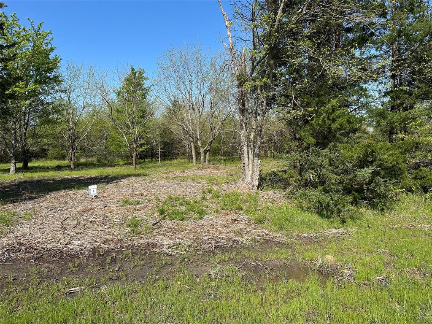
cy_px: 162
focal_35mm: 24
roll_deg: +2.0
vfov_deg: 56.8
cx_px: 216
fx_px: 300
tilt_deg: -1.9
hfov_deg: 71.6
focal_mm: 6.86
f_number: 1.78
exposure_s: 1/3356
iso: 80
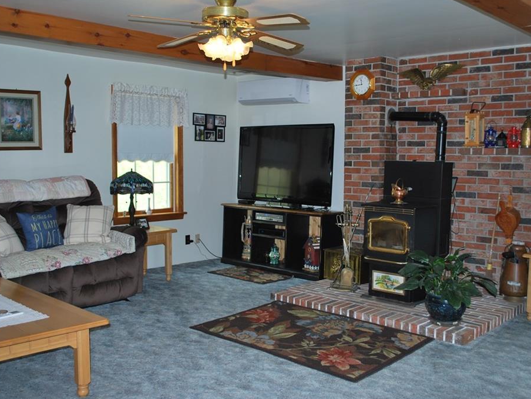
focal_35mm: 36
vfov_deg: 39.7
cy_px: 200
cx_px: 283
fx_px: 552
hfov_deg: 51.3
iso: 200
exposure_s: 1/60
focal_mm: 22
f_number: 4
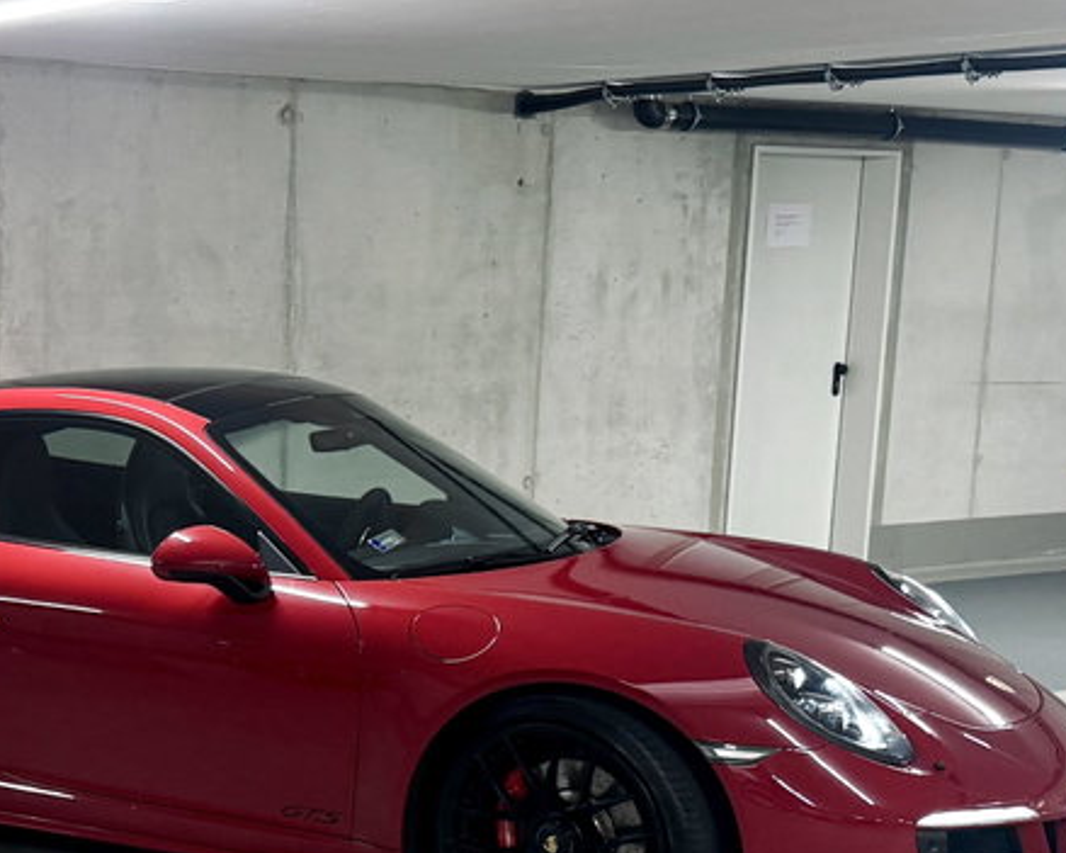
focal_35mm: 41
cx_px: 323
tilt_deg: -10.2
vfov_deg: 36.5
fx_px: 1293
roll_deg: -1.9
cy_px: 440
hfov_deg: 43.9
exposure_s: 1/100
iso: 250
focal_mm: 6.76
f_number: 1.78
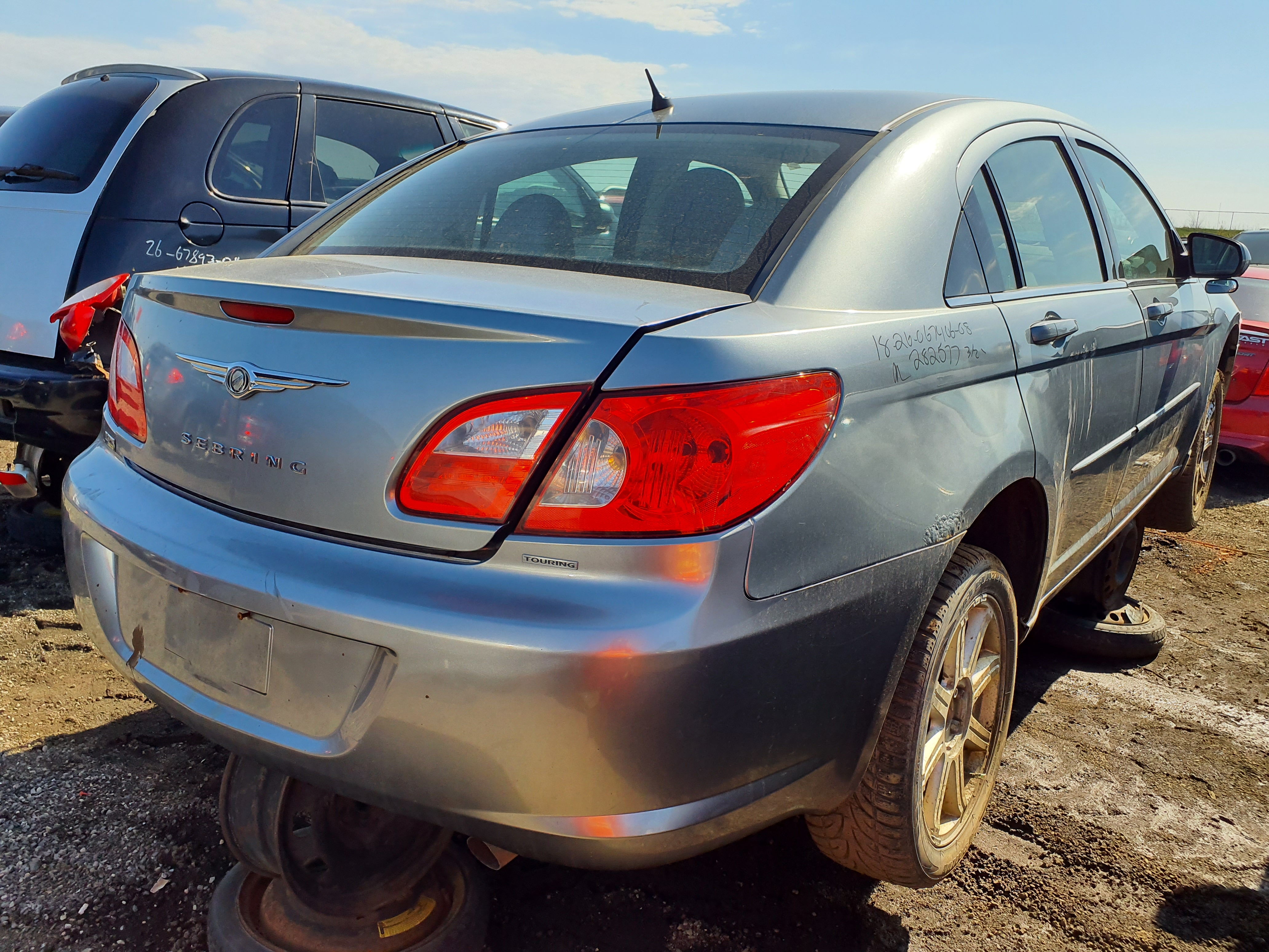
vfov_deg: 51.4
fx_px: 990
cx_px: 634
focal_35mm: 27
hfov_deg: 65.3
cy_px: 476
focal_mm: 3.58
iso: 40
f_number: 1.9
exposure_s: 1/1412
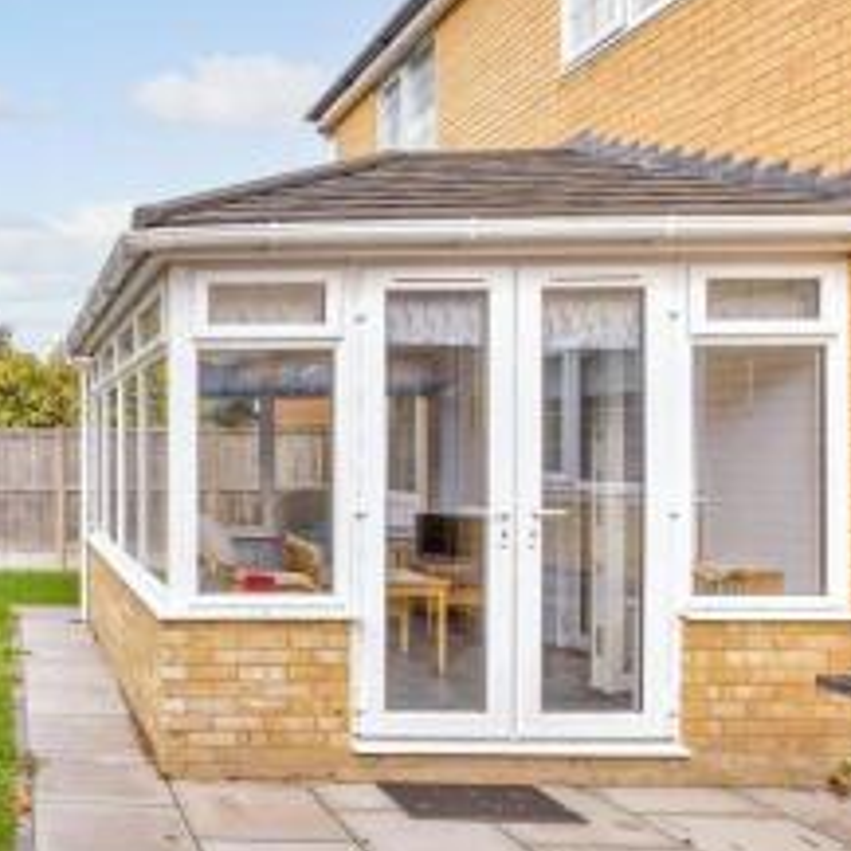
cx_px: -39
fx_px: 779
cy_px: 453
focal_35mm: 28
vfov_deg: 57.3
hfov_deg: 45.9
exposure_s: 1/80
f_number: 8
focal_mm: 10
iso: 160
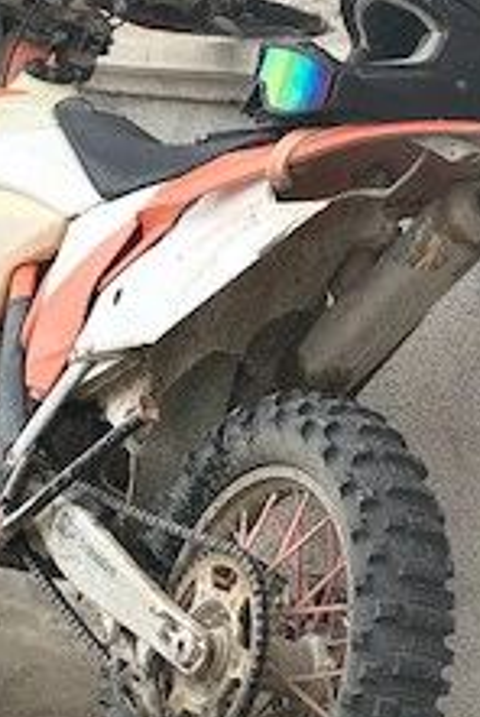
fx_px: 3748
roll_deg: +0.2
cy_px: 373
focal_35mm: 188
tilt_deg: -5.5
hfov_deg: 7.3
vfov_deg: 10.9
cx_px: 107
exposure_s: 1/638
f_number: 2.8
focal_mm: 16.89
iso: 32
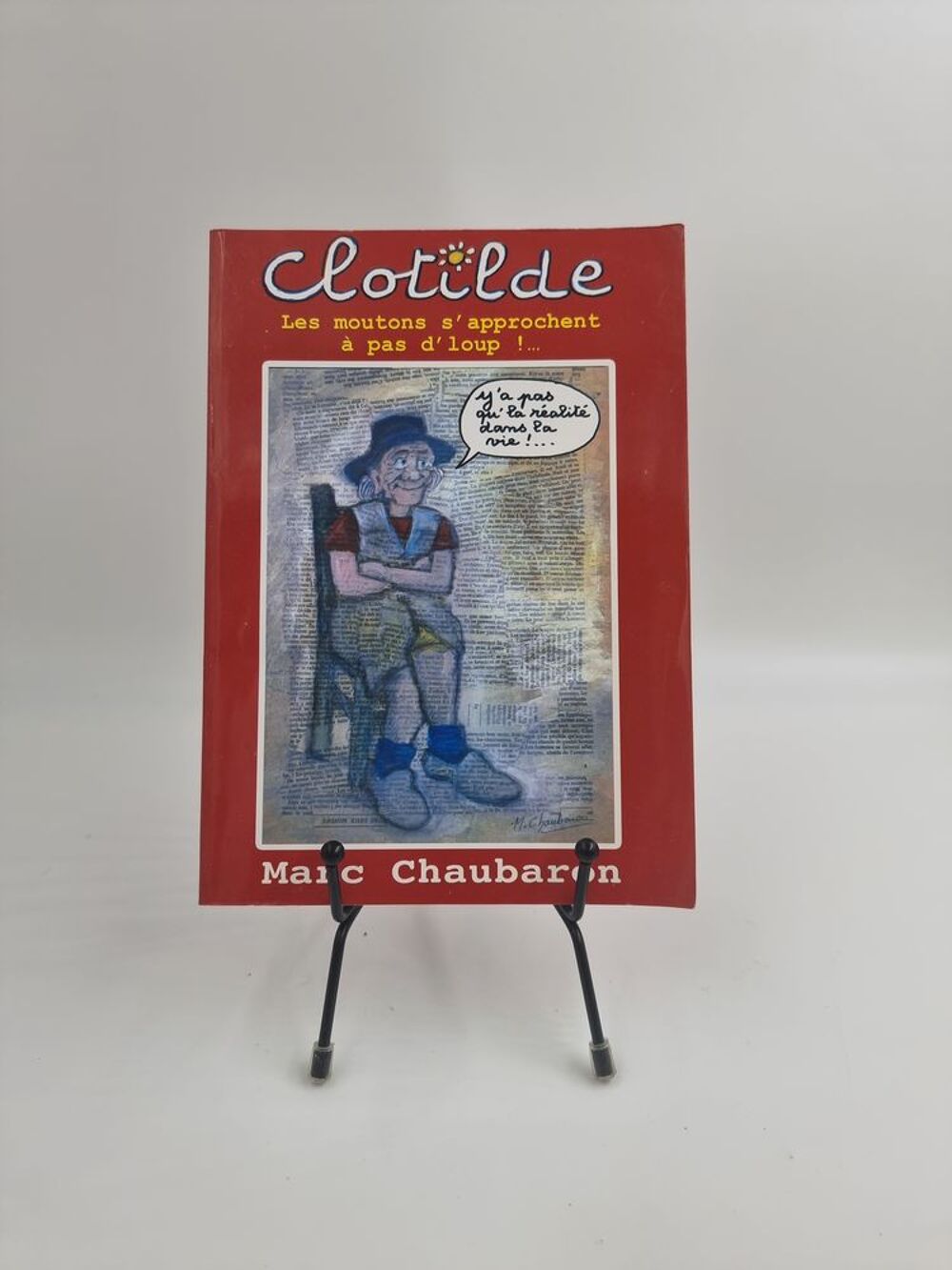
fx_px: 880
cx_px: 476
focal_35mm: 24
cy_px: 635
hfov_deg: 56.8
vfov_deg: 71.6
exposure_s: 1/120
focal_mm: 6.7
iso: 50
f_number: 1.8
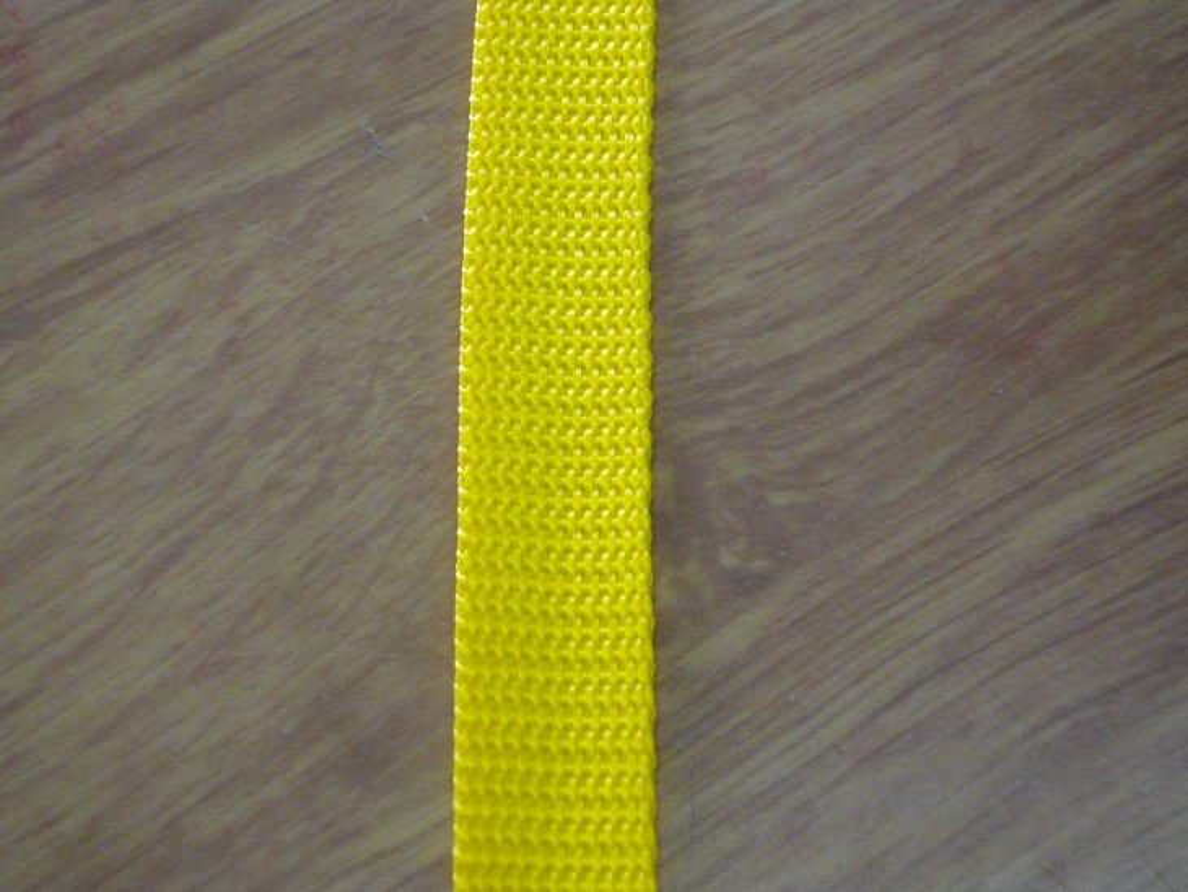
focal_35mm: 80
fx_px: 2746
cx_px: 594
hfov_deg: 24.4
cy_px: 446
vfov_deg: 18.4
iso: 800
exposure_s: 1/50
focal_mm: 14.1
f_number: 5.2
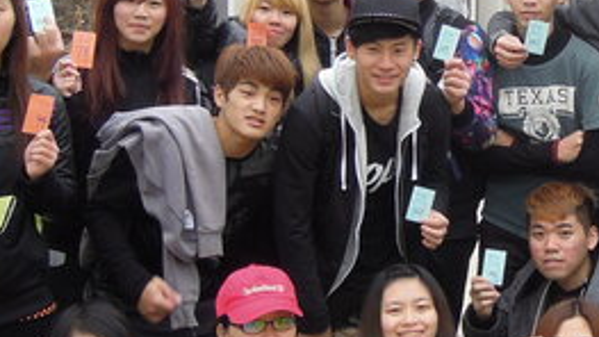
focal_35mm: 90
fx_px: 1430
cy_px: 74
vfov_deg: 13.4
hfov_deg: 22.9
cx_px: 576
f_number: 3
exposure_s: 1/80
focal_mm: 5.5
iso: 160
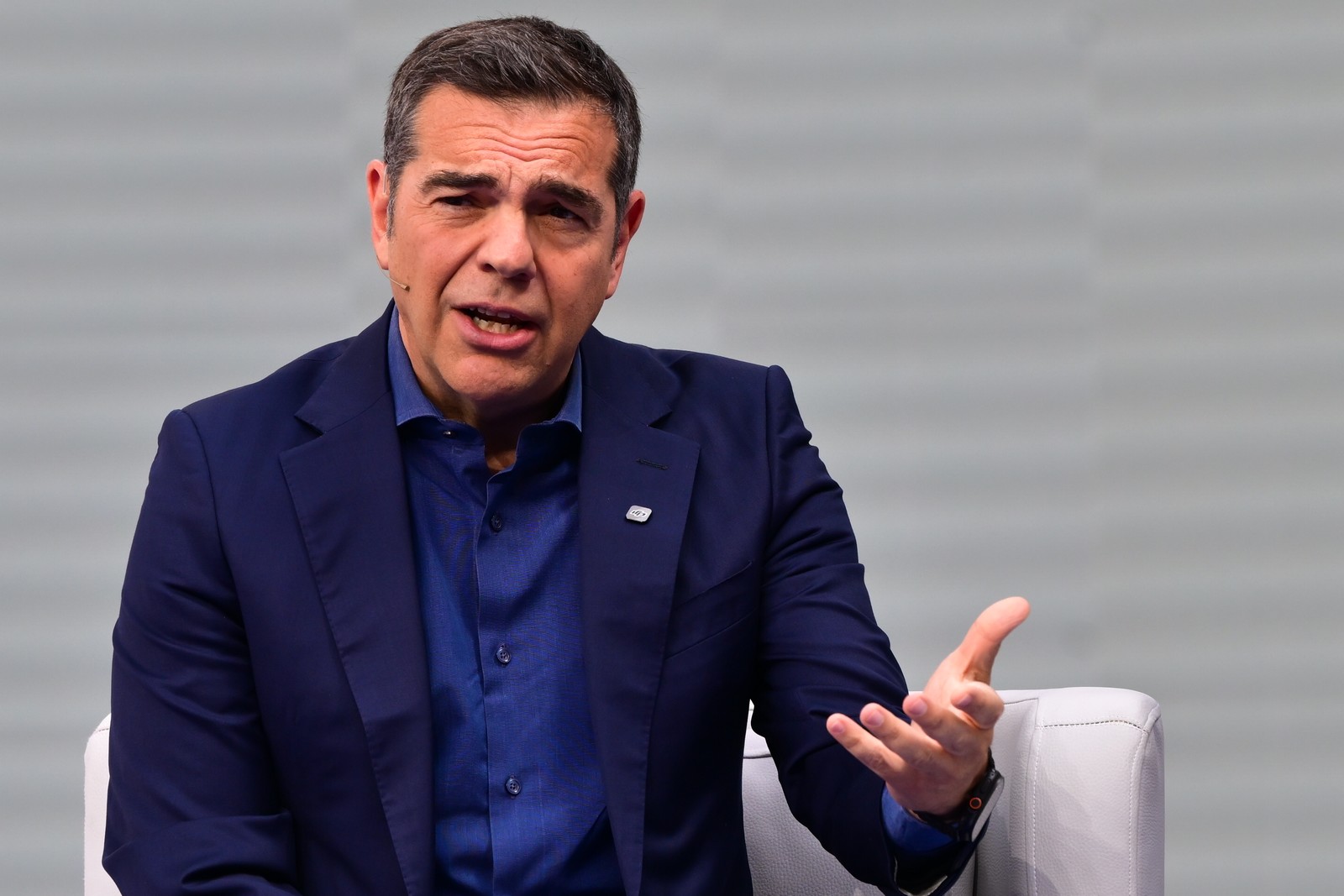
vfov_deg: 4.6
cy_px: 448
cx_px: 672
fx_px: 11200
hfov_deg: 6.9
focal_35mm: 300
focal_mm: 200
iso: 640
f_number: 5.6
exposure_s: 1/500
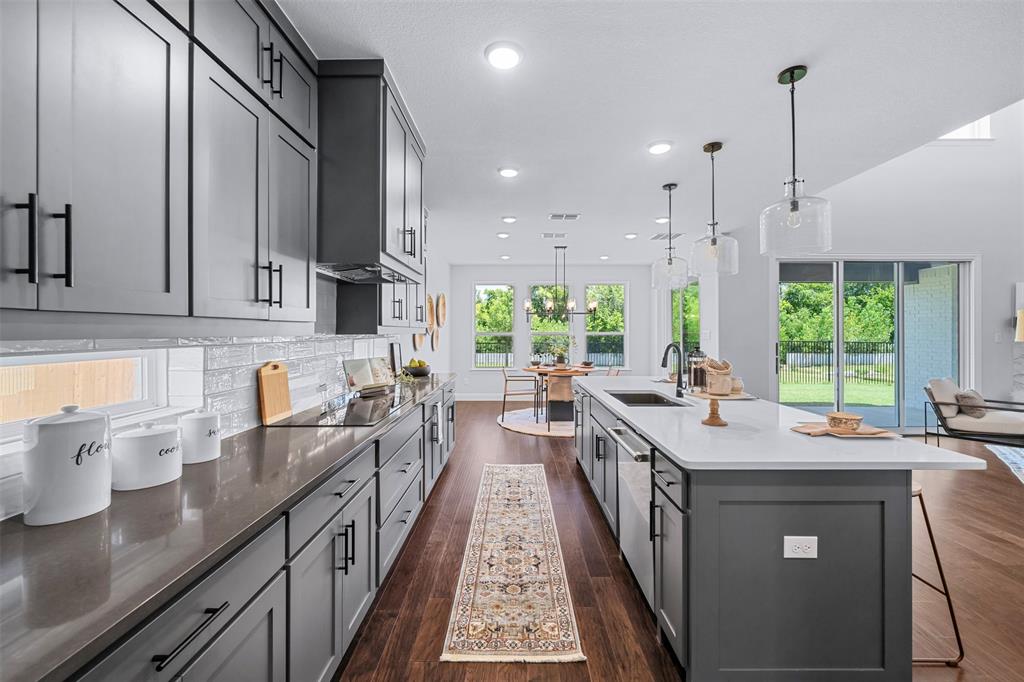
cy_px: 341
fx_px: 370
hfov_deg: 108.3
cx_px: 512
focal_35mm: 13
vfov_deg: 85.4
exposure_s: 1/2
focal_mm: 13
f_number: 8
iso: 400
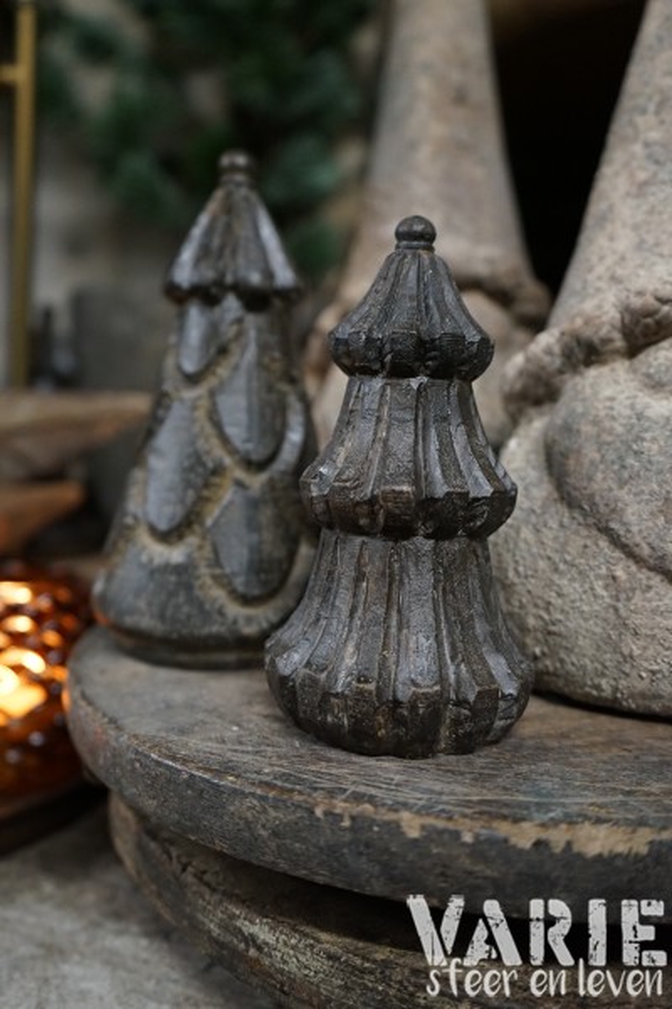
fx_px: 868
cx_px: 336
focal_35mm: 31
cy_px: 504
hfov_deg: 42.3
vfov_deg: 60.3
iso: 3200
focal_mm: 31
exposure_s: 1/60
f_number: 3.5
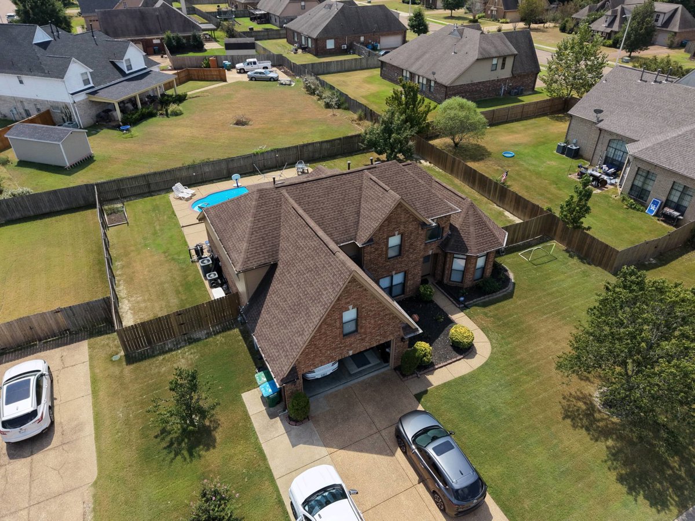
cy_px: 260
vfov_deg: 56.8
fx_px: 482
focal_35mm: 24
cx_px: 348
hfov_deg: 71.6
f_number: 1.8
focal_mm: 8.67
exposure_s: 1/6000
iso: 350
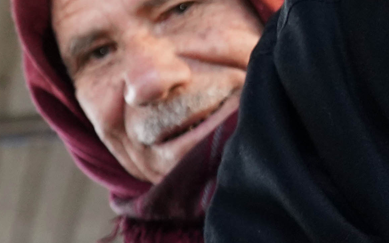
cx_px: -768
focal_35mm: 167
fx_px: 1770
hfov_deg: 9.7
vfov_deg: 7.9
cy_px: 150
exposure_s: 1/160
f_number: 3.2
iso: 1600
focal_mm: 24
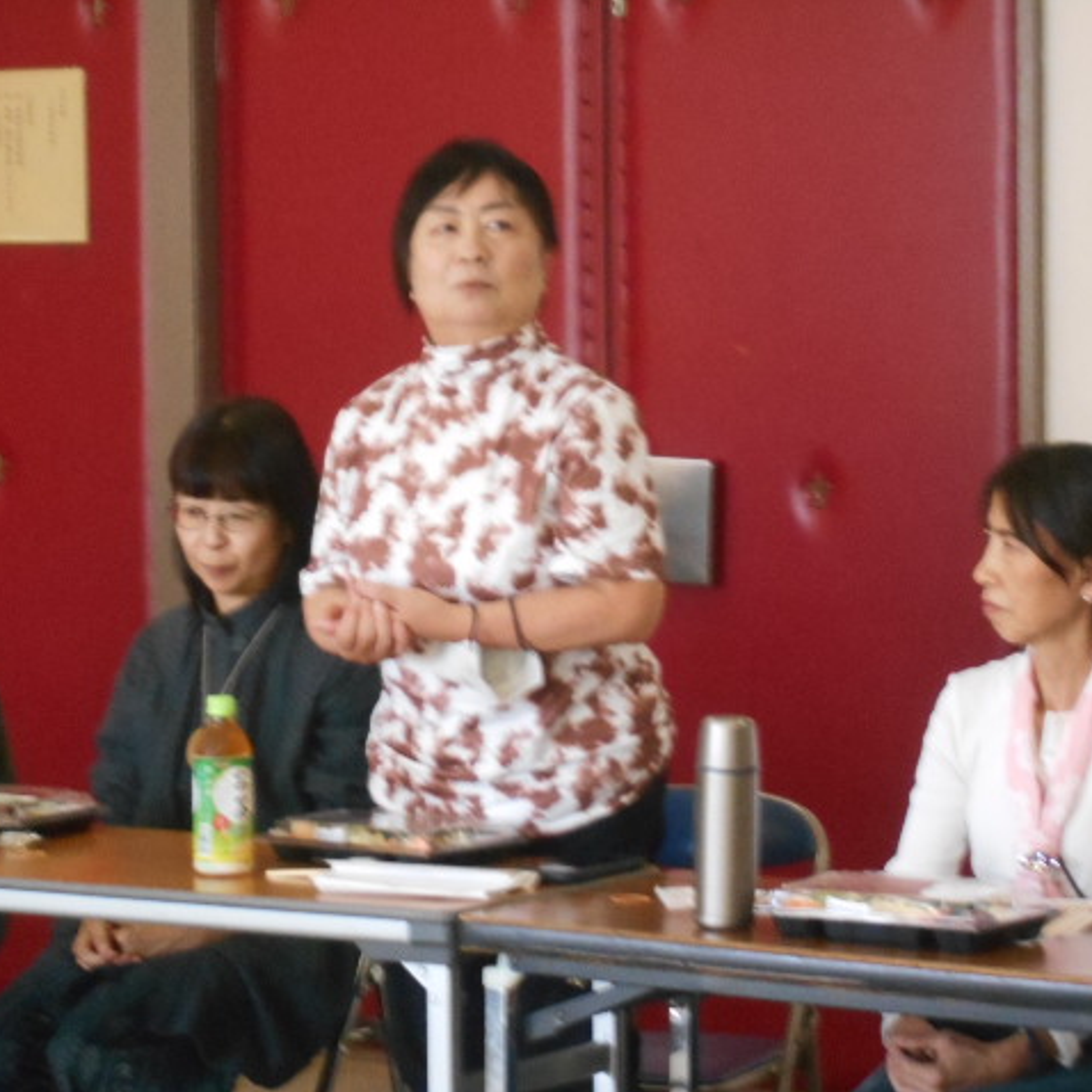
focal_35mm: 154
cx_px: 443
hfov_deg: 11.3
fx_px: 5496
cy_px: 546
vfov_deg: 11.3
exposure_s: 1/40
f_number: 6.5
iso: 800
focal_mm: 23
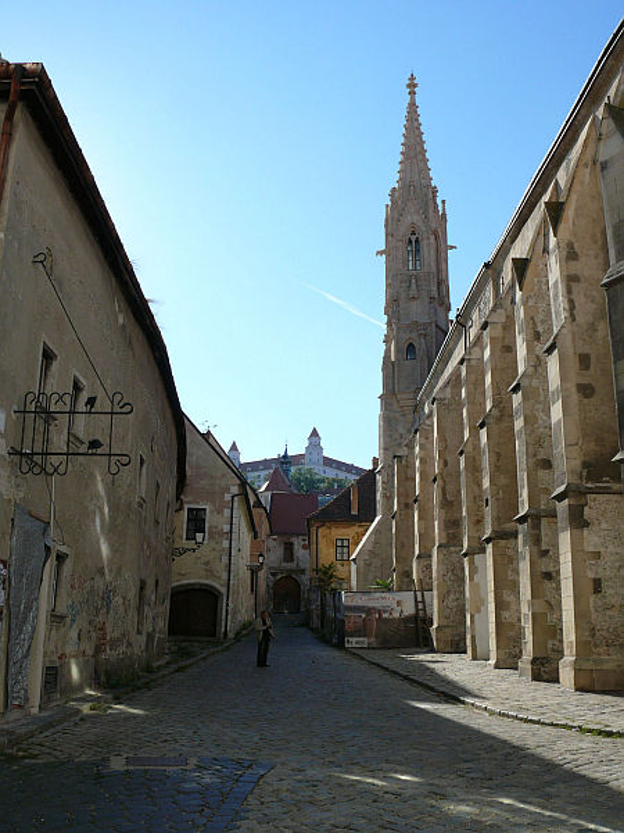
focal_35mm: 35
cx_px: 312
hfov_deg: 40.7
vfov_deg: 52.6
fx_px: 841
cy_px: 416
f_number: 5.6
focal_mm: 7.4
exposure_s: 1/400
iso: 100
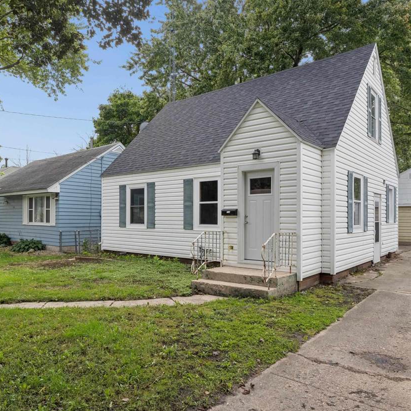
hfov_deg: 61.8
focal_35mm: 25
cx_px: 180
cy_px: 211
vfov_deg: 62.0
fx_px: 342
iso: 250
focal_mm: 12.9
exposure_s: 1/200
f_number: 8
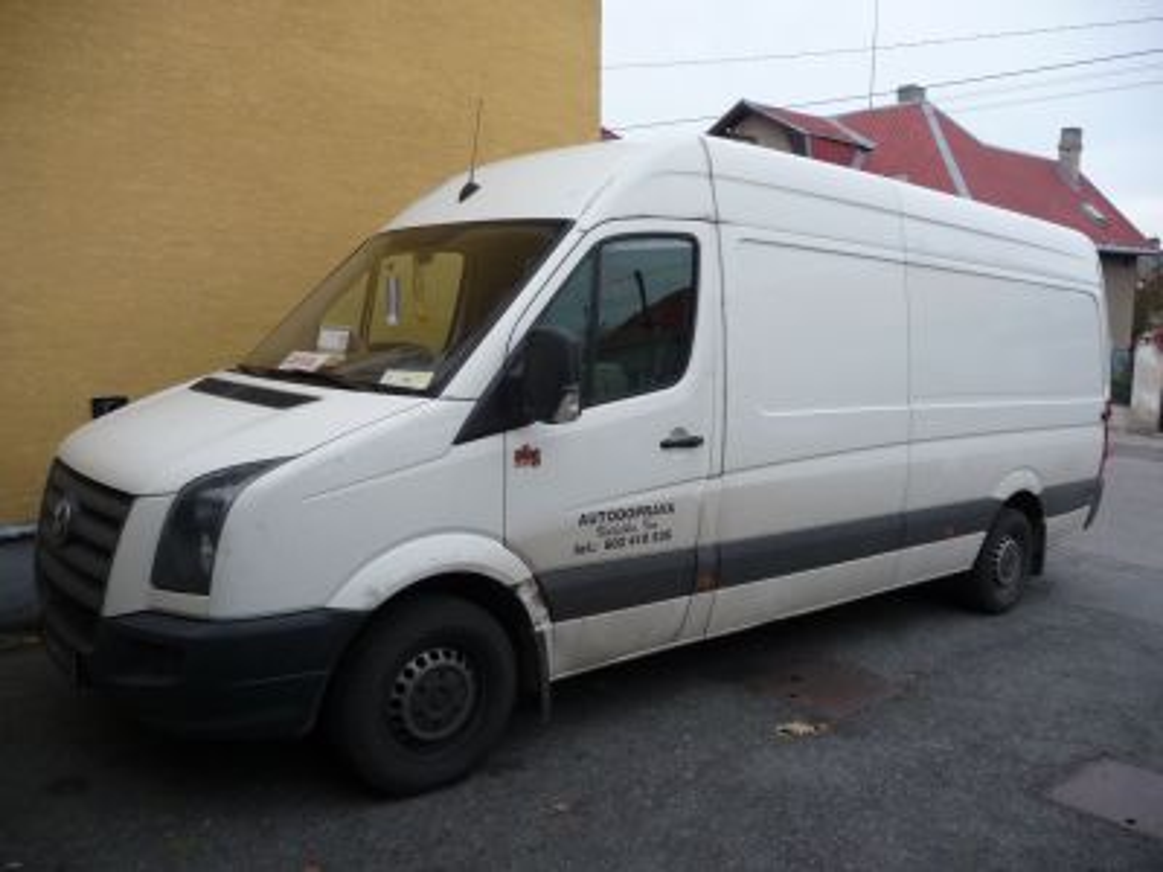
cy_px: 436
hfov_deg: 63.4
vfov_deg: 49.7
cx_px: 582
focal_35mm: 28
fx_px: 941
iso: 200
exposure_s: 1/125
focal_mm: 4.7
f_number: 3.3
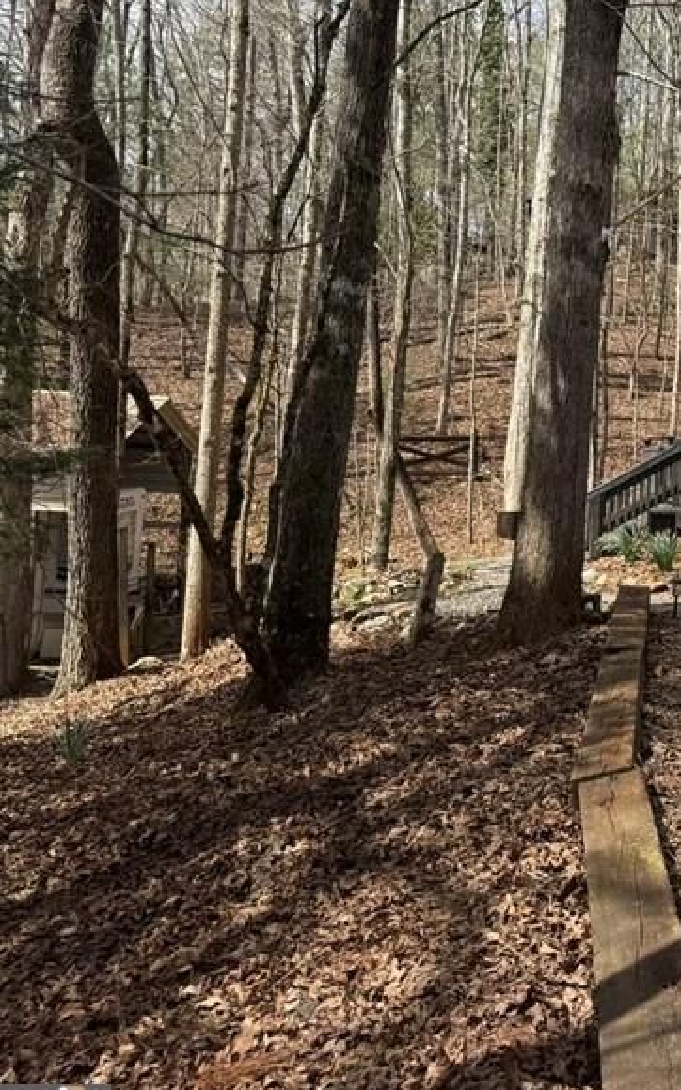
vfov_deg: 44.1
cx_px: 858
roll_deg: -4.4
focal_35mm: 45
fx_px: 1336
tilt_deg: +2.3
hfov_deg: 25.2
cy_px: 433
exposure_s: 1/2110
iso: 80
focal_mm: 6.76
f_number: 1.78
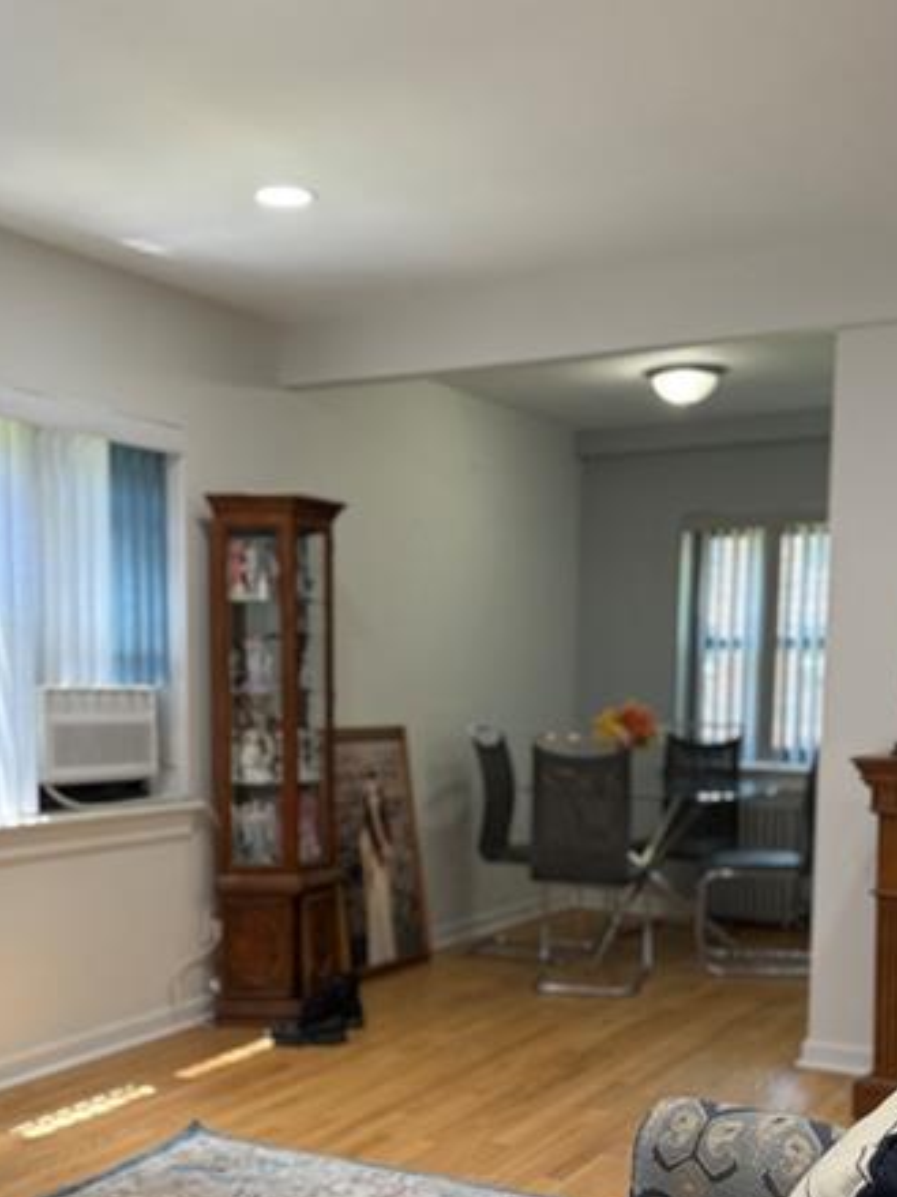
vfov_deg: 44.0
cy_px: 823
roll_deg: -0.9
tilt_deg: -6.1
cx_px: 406
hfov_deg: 34.3
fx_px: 1452
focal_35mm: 42
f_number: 1.78
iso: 200
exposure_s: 1/120
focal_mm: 6.76
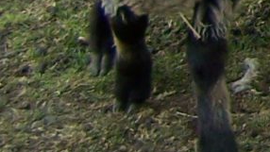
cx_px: 936
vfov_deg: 3.9
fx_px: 2127
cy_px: -430
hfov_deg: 6.4
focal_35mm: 297
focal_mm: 6.3
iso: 80
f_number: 2.8
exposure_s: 1/320
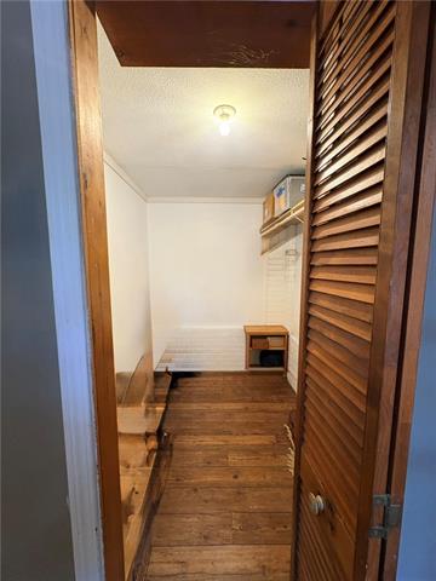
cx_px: 218
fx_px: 235
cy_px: 290
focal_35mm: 14
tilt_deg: -5.0
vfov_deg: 102.1
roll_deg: +0.7
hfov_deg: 85.7
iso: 320
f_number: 2.2
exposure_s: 1/60
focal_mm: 2.22
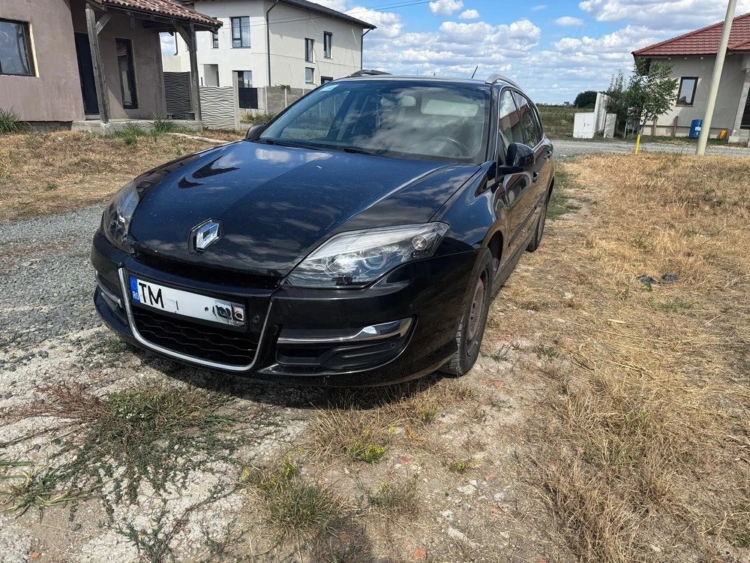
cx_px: 375
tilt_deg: -18.3
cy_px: 282
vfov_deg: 56.8
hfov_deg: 71.6
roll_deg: -2.0
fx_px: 520
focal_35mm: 24
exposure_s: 1/2959
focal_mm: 6.76
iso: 80
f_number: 1.78
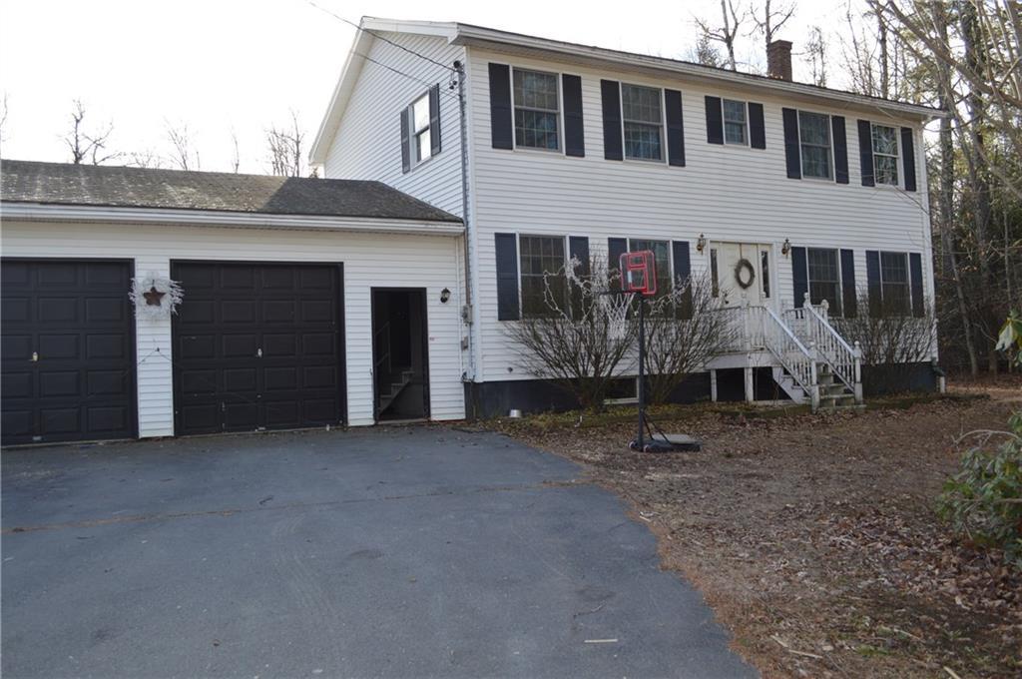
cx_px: 511
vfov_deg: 43.5
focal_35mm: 30
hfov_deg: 62.0
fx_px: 851
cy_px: 340
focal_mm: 20
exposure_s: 1/200
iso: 100
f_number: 5
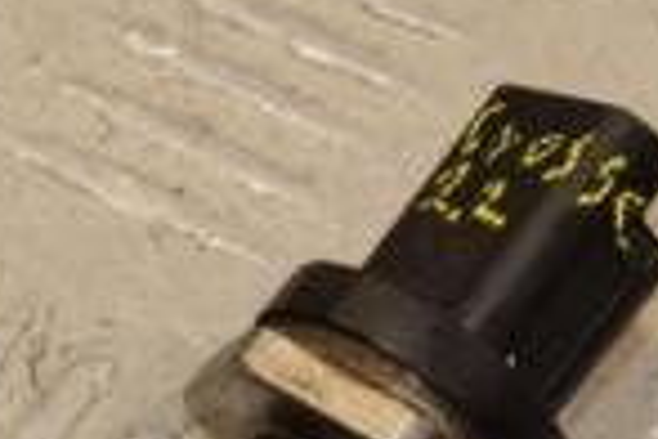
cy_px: 367
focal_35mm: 643
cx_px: 345
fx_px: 11752
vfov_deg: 2.1
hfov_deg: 3.2
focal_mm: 105
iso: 800
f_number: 9
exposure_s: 1/200
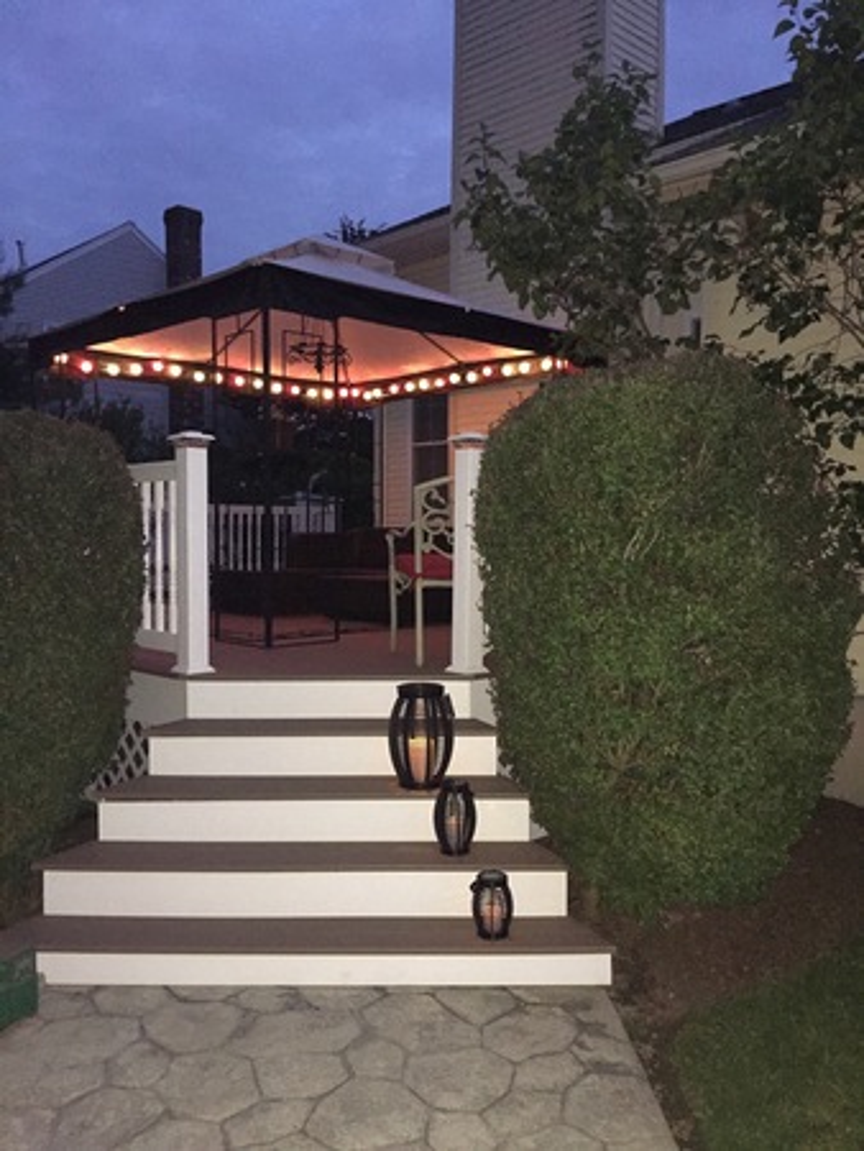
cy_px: 576
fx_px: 964
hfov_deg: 48.3
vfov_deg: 61.6
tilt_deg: -2.8
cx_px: 432
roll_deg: -0.3
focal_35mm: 29
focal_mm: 4.15
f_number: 2.2
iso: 1000
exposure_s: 1/16
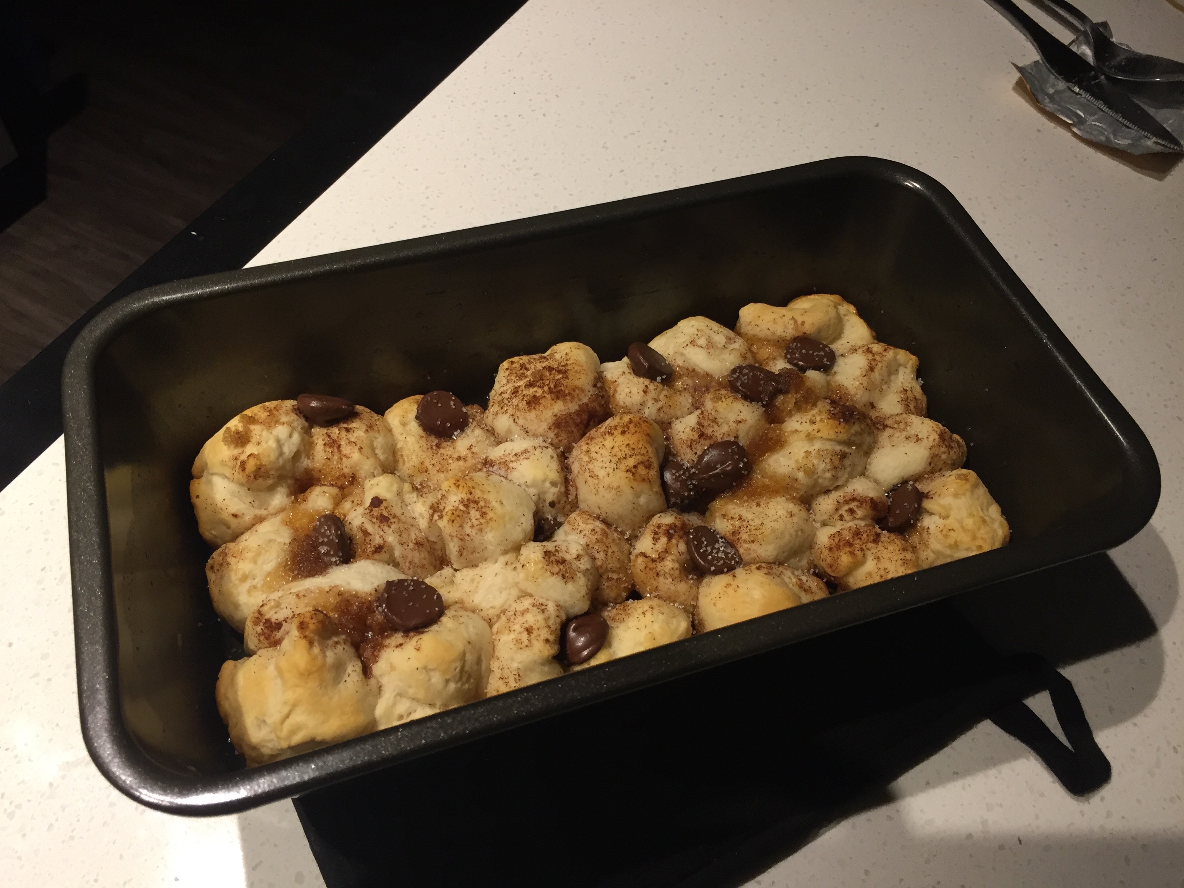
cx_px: 592
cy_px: 444
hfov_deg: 61.7
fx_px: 992
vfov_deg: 48.2
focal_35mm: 29
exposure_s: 1/30
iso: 40
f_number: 2.2
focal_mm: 4.15
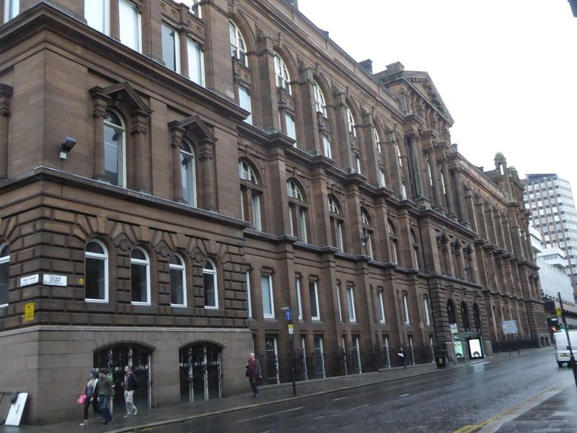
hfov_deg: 51.4
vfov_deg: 39.7
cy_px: 216
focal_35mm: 36
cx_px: 288
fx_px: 600
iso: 800
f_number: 3.7
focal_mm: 6.3
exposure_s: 1/125
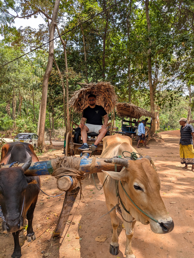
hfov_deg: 56.9
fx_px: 179
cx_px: 97
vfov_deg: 71.5
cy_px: 129
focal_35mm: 24
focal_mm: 6.81
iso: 38
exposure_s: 1/670
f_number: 1.85
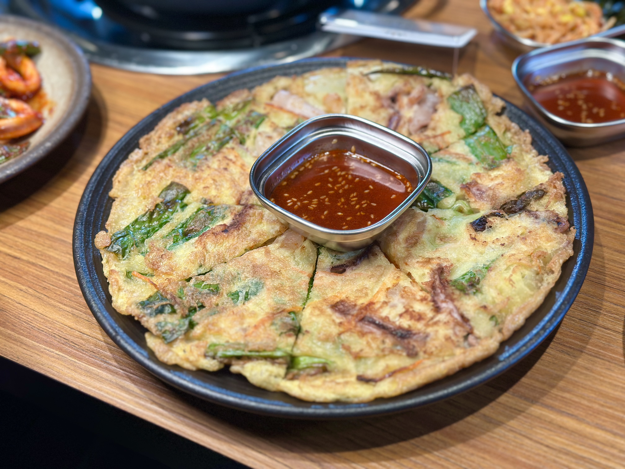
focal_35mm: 48
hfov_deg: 39.7
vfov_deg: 30.3
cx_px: 312
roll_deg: +4.5
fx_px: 867
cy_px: 234
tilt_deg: -44.2
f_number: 1.78
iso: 125
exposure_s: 1/120
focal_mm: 6.86
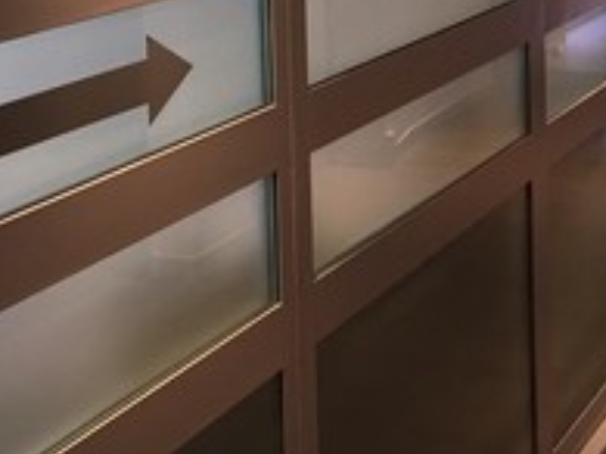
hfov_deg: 23.7
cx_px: 426
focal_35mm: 82
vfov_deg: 17.0
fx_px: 1435
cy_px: -126
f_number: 2.2
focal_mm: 4.15
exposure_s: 1/30
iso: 80
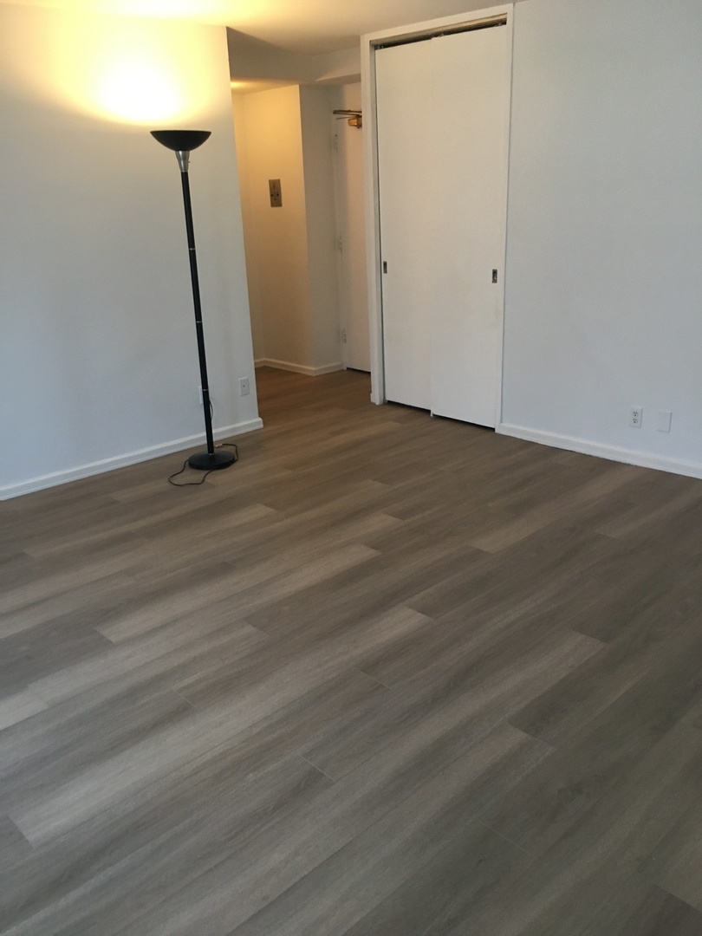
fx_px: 784
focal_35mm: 29
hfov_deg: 48.2
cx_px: 351
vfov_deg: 61.7
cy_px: 468
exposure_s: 1/30
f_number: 2.2
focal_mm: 4.15
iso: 125
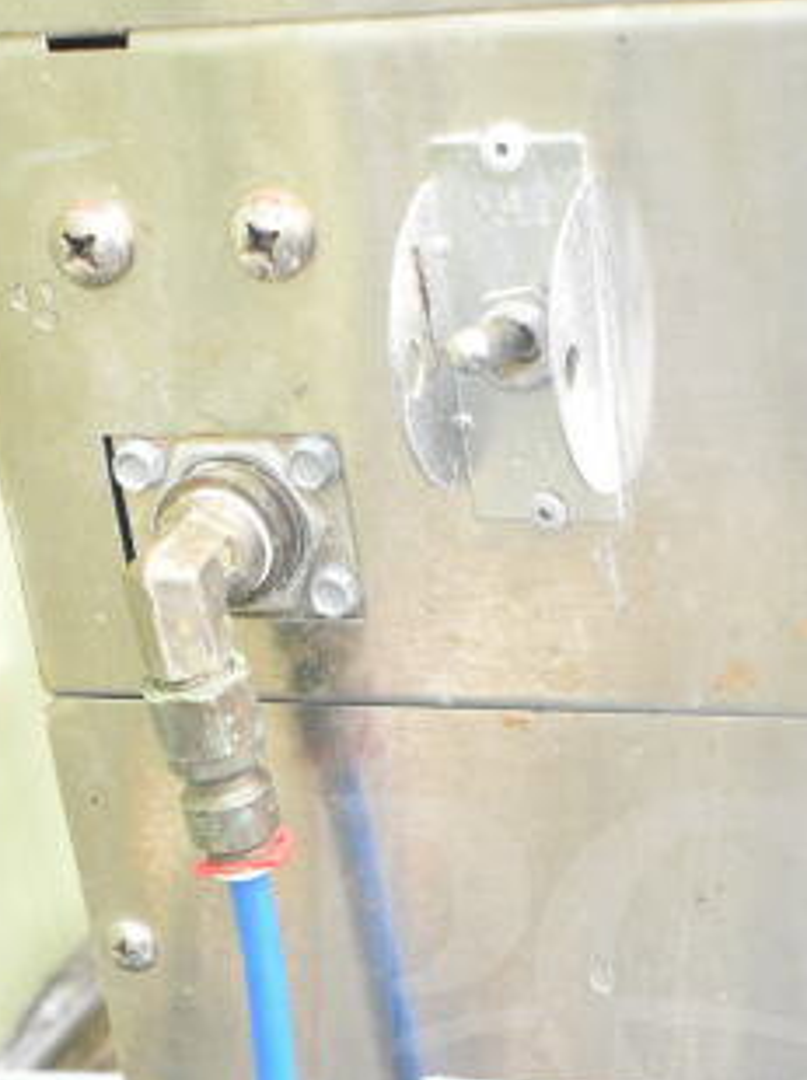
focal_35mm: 94
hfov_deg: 15.6
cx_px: 618
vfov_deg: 20.3
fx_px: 2928
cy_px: 1070
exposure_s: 1/200
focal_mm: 22
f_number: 7.1
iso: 1600
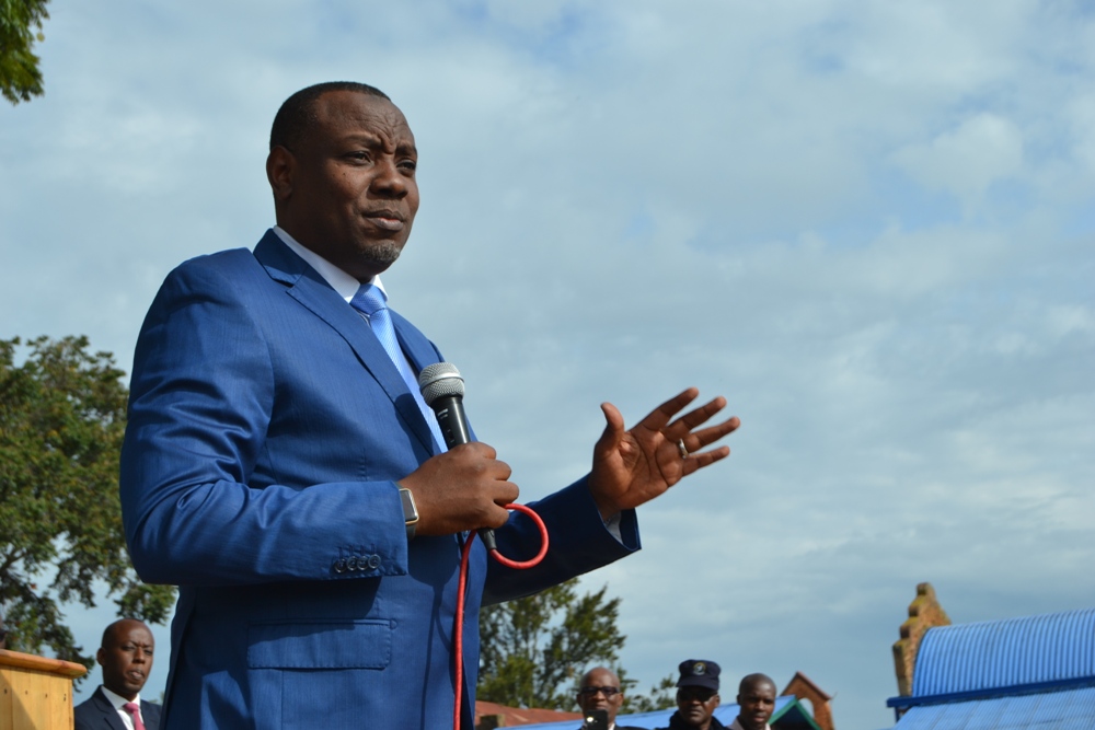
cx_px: 548
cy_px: 365
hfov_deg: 28.1
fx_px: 2190
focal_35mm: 72
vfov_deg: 18.9
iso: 100
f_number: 8
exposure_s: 1/250
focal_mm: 48
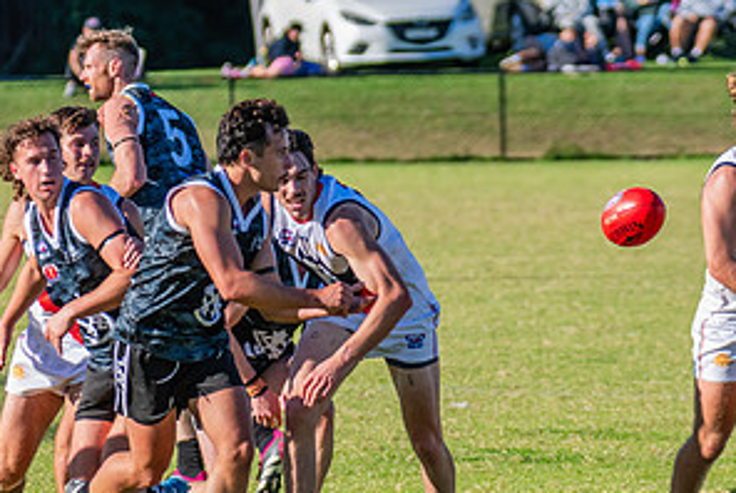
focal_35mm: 637
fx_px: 13036
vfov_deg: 2.2
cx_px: 361
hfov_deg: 3.2
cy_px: 355
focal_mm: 300
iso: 800
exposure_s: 1/1600
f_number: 7.1
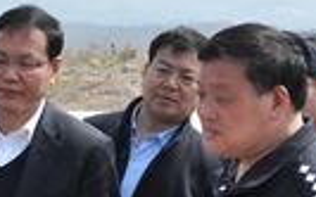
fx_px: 1308
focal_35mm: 152
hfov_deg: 12.5
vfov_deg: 8.6
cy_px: 141
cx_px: -266
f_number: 10
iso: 1250
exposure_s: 1/2000
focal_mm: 22
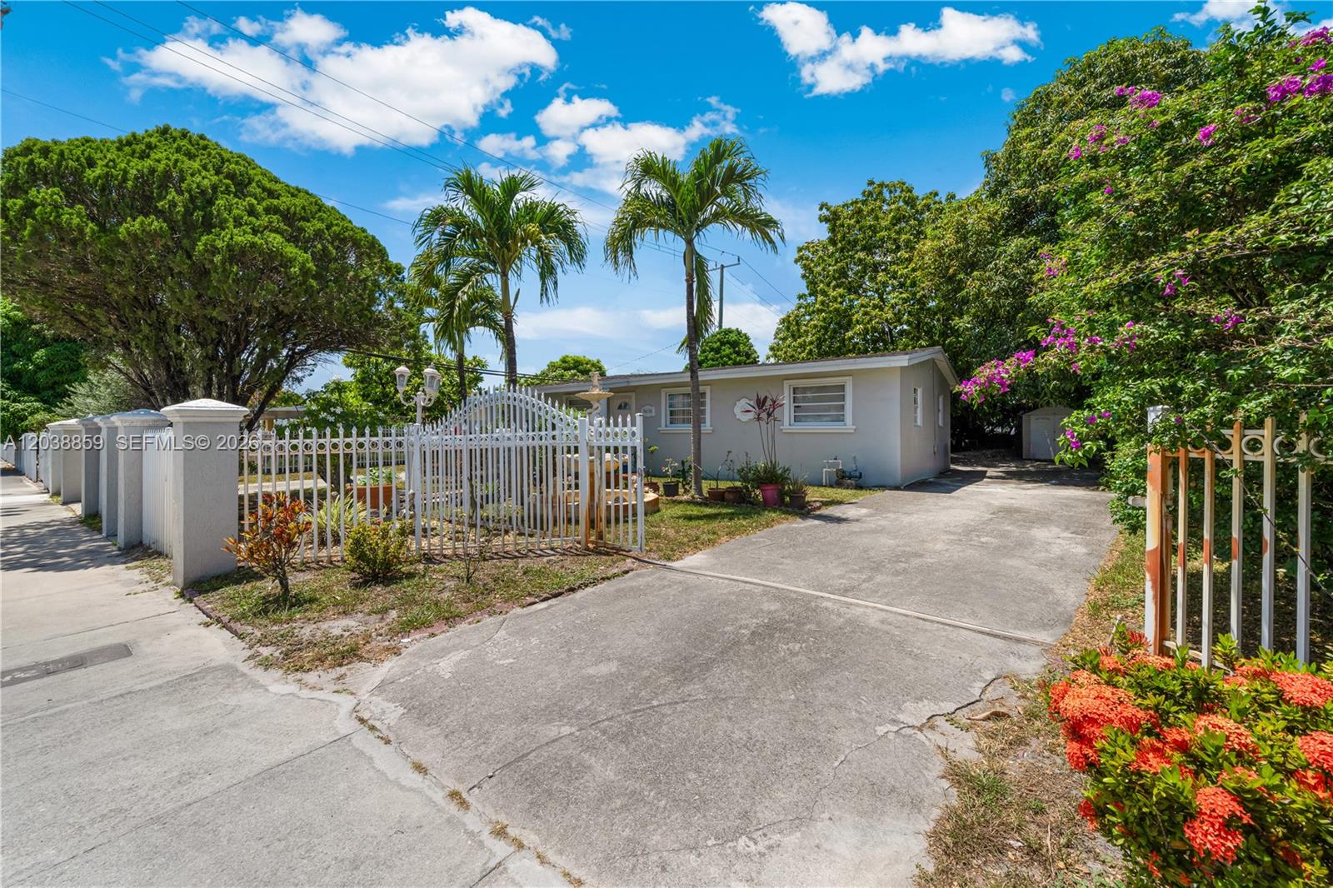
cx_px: 666
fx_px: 481
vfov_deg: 85.4
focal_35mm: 13
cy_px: 444
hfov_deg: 108.3
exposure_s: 1/200
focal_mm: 13
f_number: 11
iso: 100
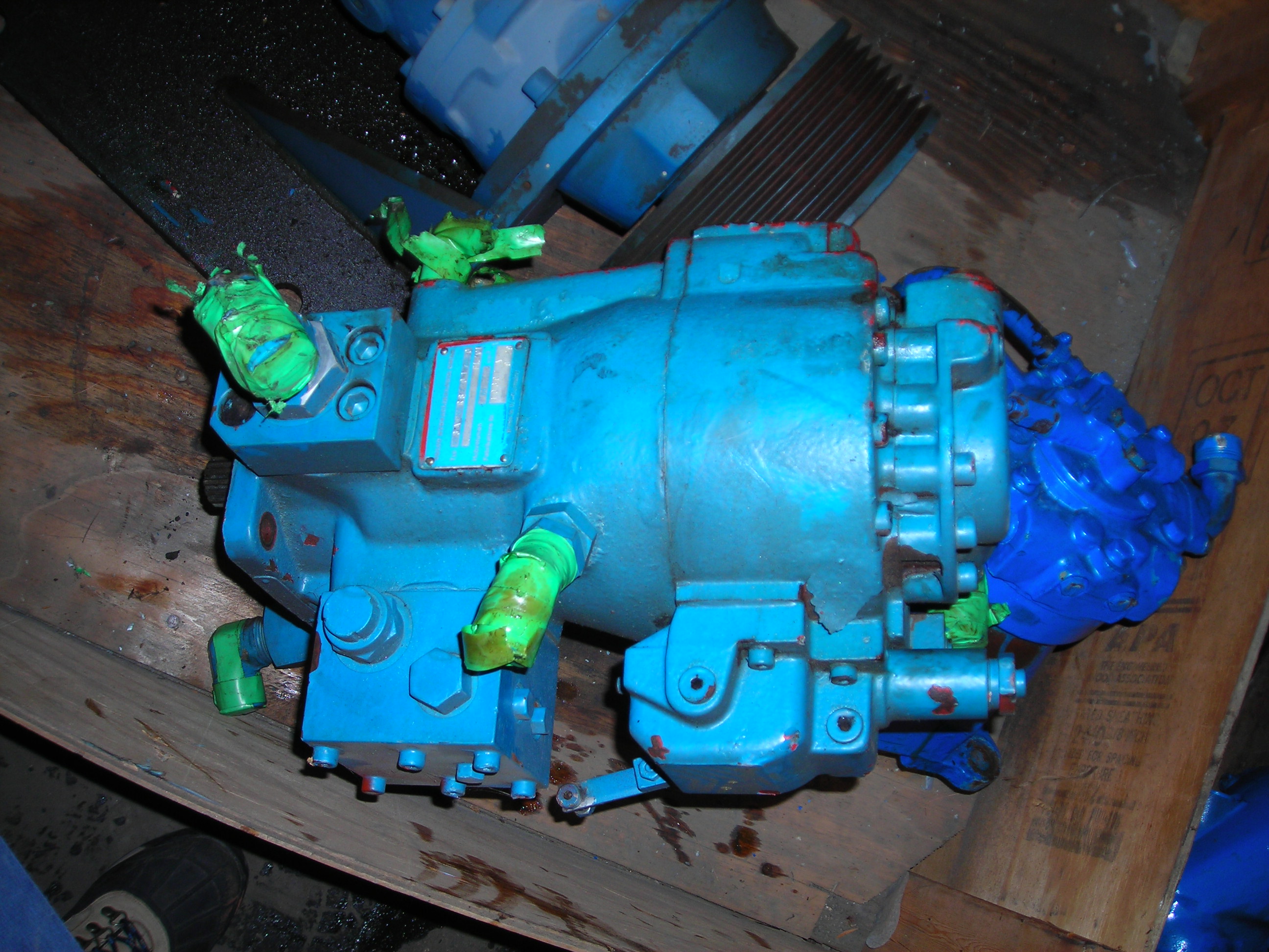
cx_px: 634
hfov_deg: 49.0
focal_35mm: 38
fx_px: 1393
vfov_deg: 37.7
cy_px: 476
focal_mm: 6.3
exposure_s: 1/60.1
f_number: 3.2
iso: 50
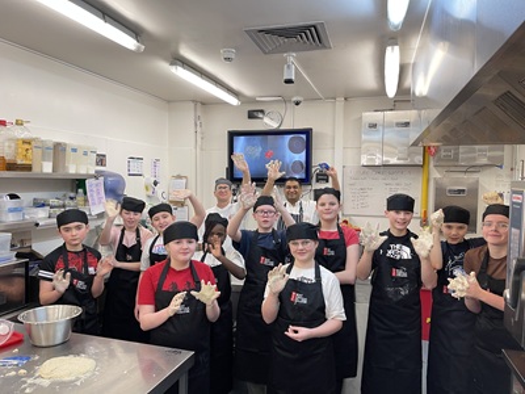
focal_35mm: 25
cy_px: 197
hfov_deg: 69.4
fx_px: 379
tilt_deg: -3.1
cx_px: 262
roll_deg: -0.3
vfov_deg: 54.9
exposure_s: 1/50
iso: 64
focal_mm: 5.1
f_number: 1.6
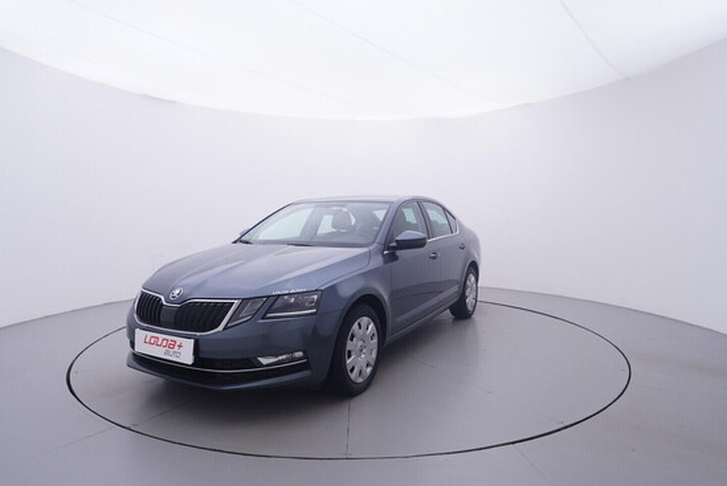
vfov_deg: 56.2
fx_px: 455
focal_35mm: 22
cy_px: 243
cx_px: 364
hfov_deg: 77.3
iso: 200
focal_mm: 15
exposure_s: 1/80
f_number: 5
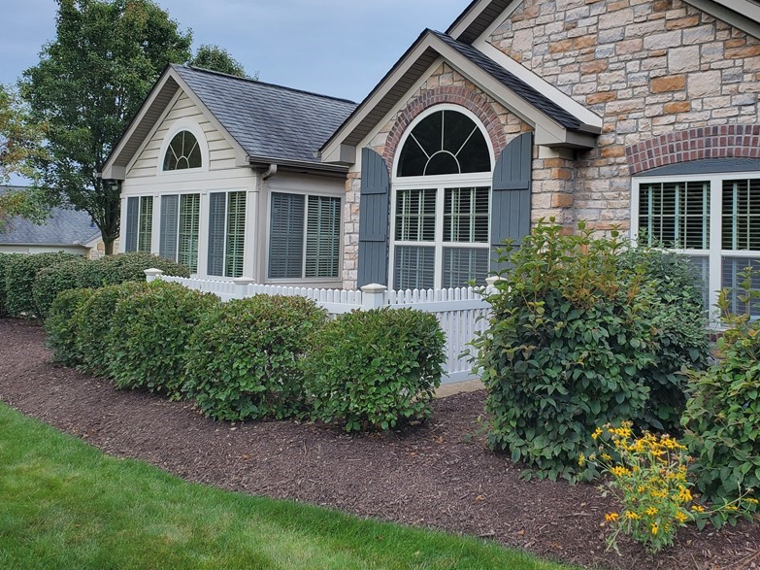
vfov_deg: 41.4
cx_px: 458
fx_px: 746
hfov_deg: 53.6
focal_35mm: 34
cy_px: 201
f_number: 2.4
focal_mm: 4.3
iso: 50
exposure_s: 1/404
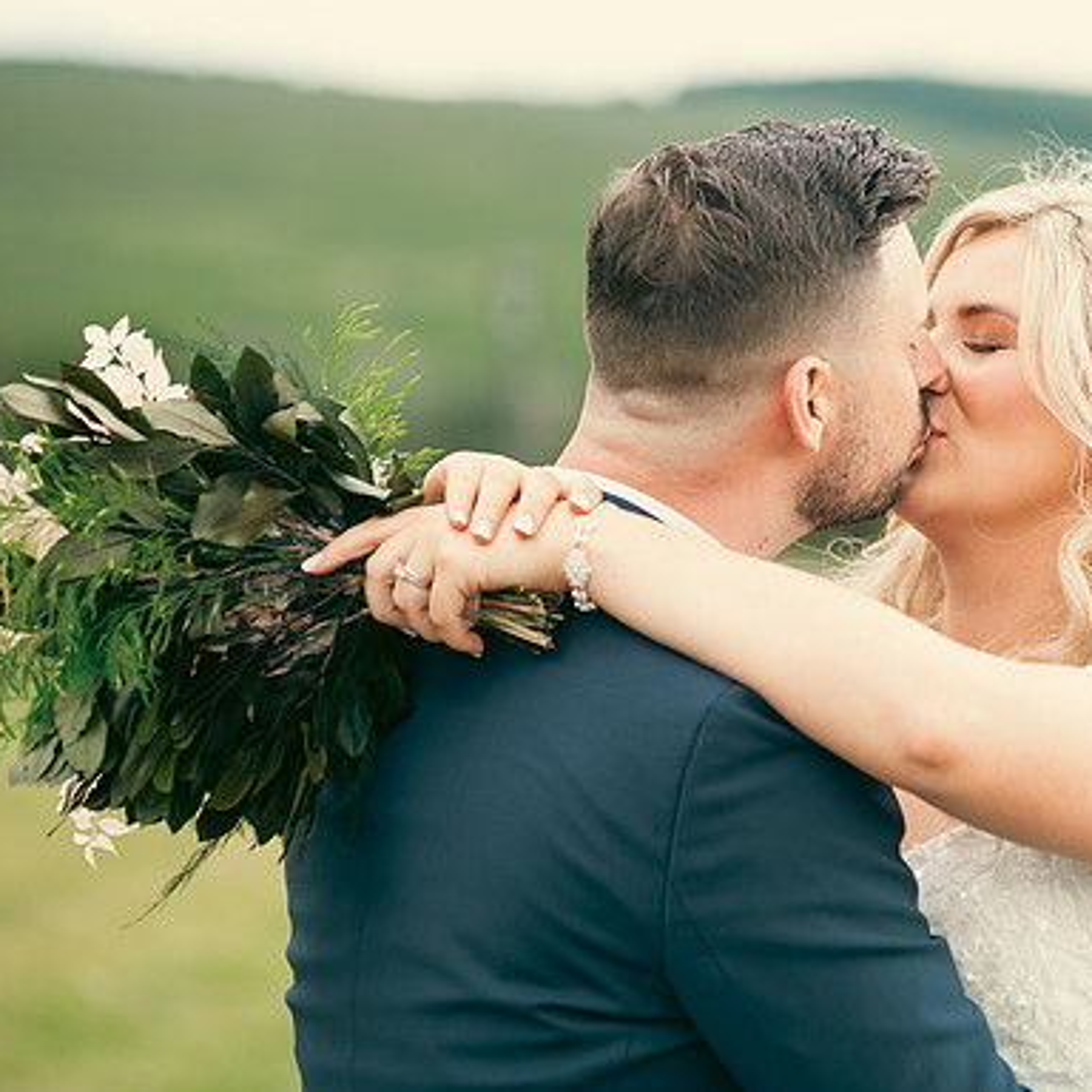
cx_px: 793
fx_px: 6638
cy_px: 545
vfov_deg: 9.4
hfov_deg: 9.4
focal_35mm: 186
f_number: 3.5
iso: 200
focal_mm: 145
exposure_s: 1/320
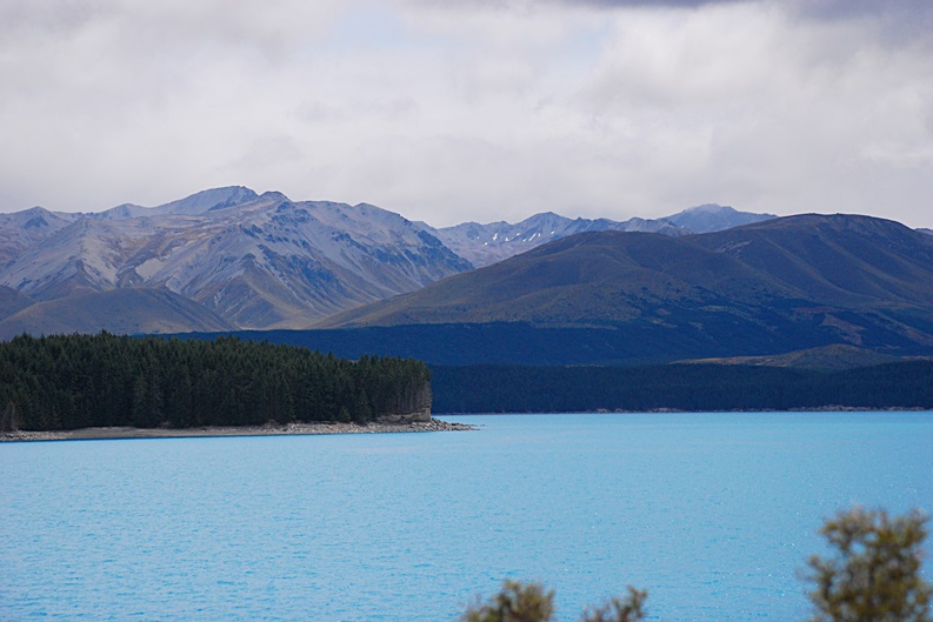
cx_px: 464
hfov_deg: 20.4
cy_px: 308
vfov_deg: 13.7
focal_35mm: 100
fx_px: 2592
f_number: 6.3
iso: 400
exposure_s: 1/3200
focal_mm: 66
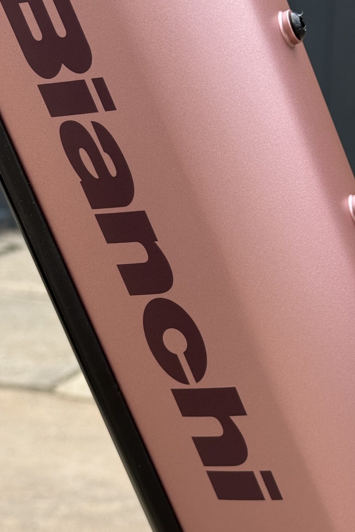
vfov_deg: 26.7
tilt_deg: -11.6
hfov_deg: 17.9
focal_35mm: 76
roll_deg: -2.7
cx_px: 205
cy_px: 272
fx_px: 1124
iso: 100
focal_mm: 6.76
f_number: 1.78
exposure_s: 1/1264
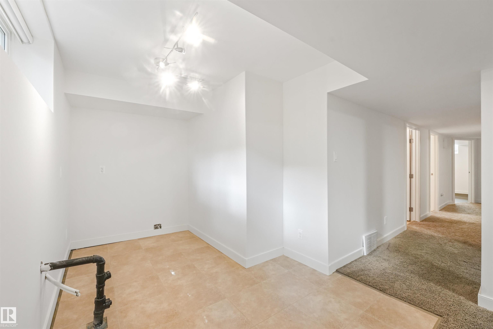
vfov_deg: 81.2
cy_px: 164
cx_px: 246
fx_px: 192
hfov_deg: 104.3
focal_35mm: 14
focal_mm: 14
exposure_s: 1/60
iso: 4000
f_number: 9
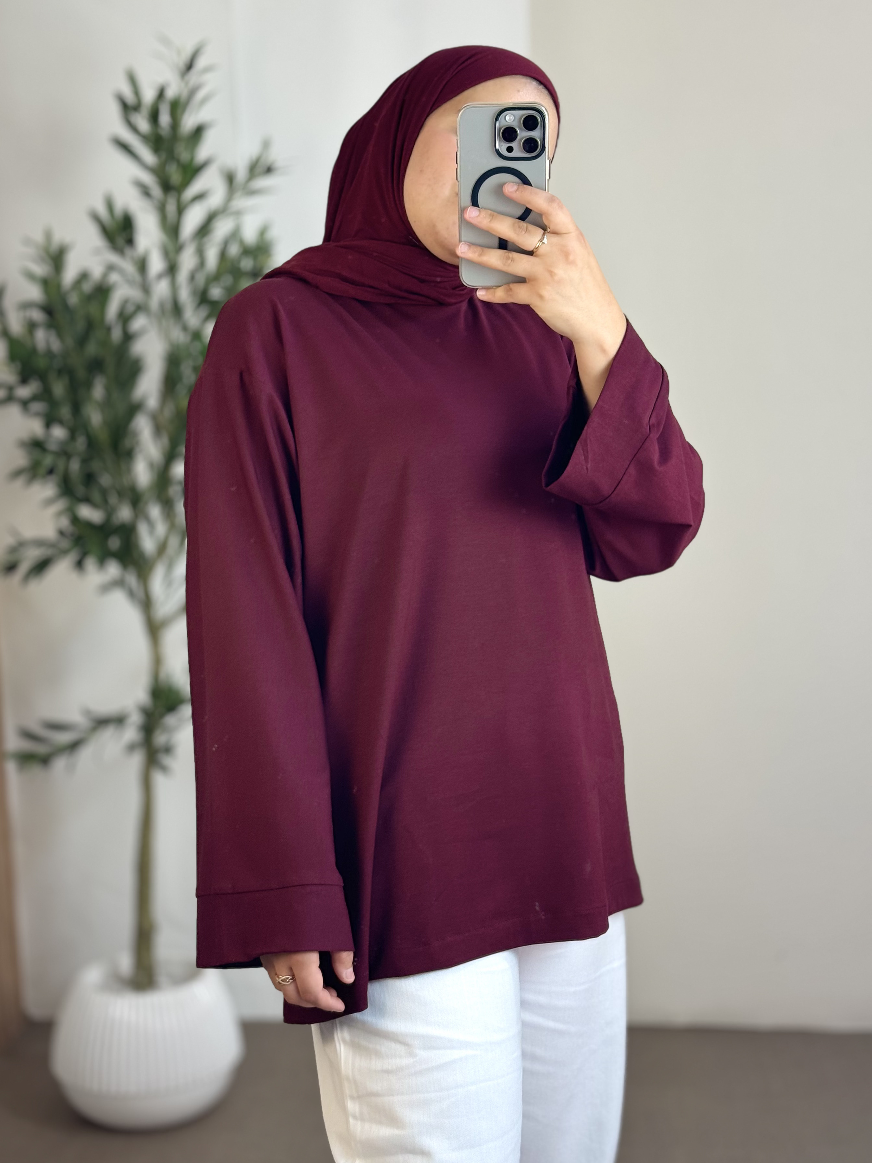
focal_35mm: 48
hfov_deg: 30.3
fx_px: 1612
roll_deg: +1.9
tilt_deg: -17.0
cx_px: 436
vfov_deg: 39.7
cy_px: 582
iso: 64
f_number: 1.78
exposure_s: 1/100
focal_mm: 6.76
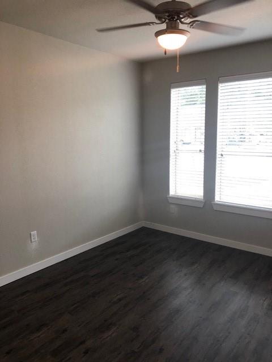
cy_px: 181
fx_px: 293
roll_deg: +0.3
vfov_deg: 63.4
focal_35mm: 28
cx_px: 136
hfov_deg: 49.7
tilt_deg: -7.1
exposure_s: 1/30
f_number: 1.8
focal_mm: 4
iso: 25
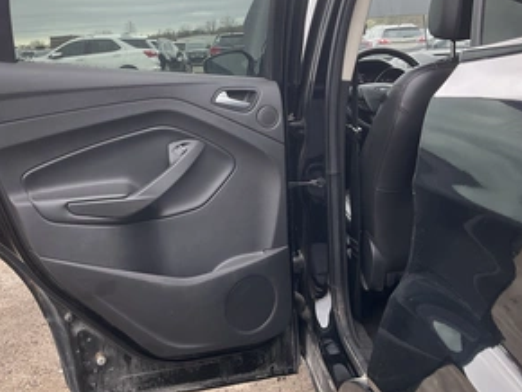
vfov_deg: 35.7
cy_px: 140
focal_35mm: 40
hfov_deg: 46.2
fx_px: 604
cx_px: 185
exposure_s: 1/122
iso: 20
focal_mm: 3
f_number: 1.8
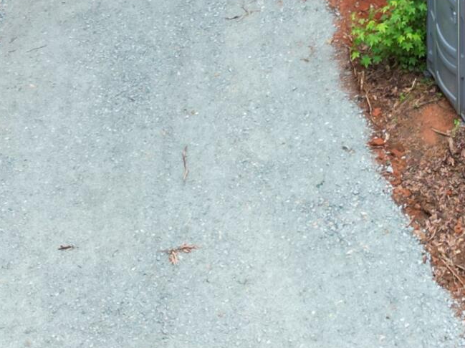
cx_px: 429
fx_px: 1490
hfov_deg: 17.4
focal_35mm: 111
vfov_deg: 12.2
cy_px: -294
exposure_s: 1/200
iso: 120
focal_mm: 6.72
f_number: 1.7
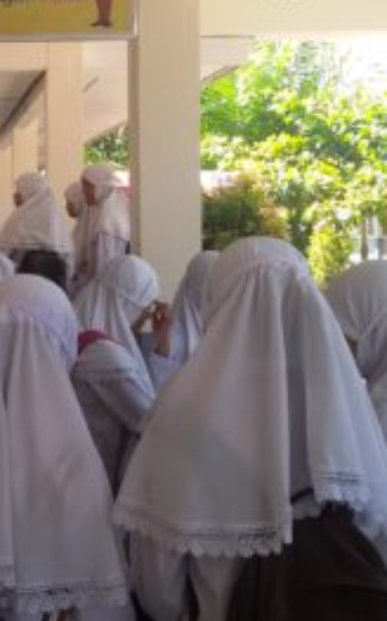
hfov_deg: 16.5
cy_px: 224
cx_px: -92
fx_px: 1268
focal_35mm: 75
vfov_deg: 27.4
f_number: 2.4
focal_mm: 2.93
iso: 50
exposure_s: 1/100
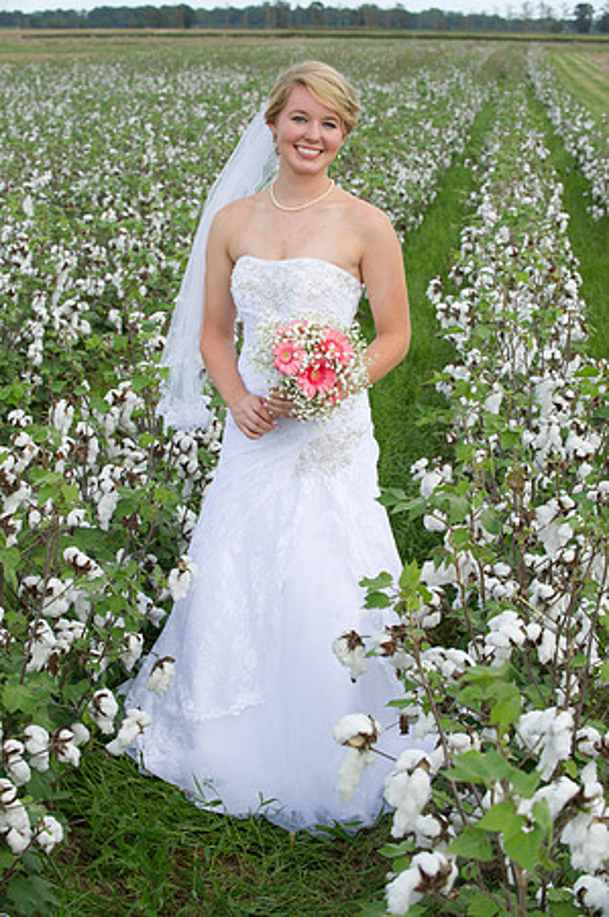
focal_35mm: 78
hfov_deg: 17.5
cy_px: 458
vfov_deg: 26.0
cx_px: 304
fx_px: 1984
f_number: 7.1
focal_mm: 78
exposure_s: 1/125
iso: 200
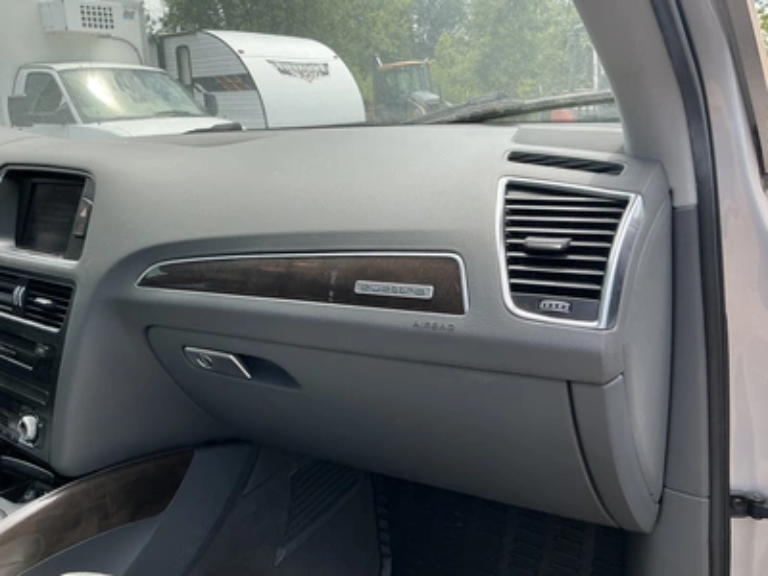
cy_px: 288
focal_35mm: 28
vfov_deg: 49.7
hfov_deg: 63.4
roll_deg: +0.6
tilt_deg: -12.7
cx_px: 384
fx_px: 621
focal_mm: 3
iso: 25
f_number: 1.8
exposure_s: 1/391
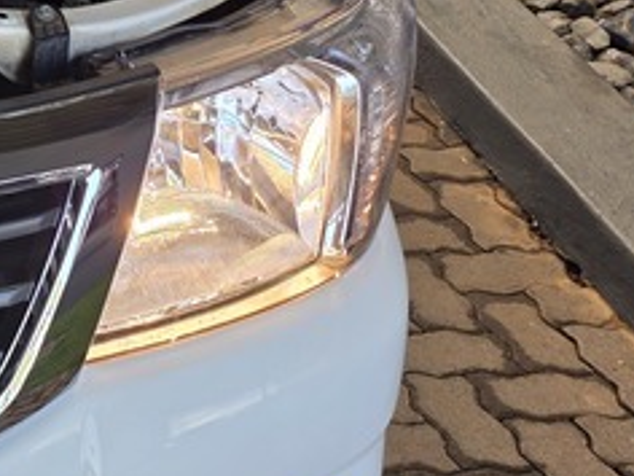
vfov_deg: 14.6
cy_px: 40
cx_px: -529
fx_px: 1832
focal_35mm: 100
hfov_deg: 16.3
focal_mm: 6.25
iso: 16
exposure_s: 1/62
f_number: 1.7
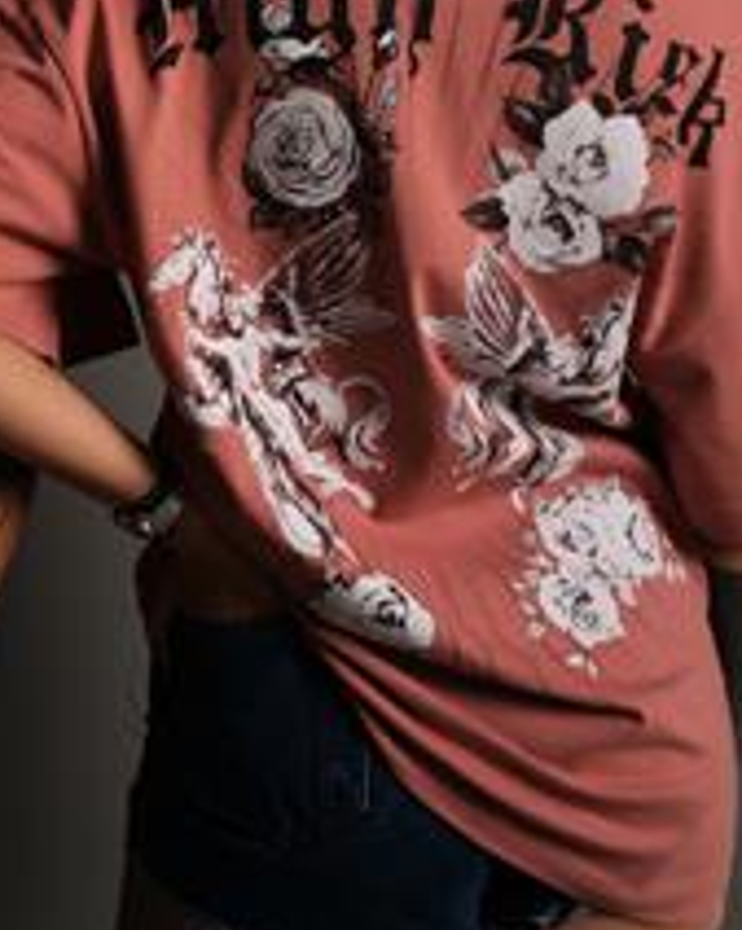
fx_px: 1926
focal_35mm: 70
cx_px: -13
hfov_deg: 21.0
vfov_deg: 25.7
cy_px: -15
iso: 160
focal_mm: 18
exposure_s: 1/160
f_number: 5
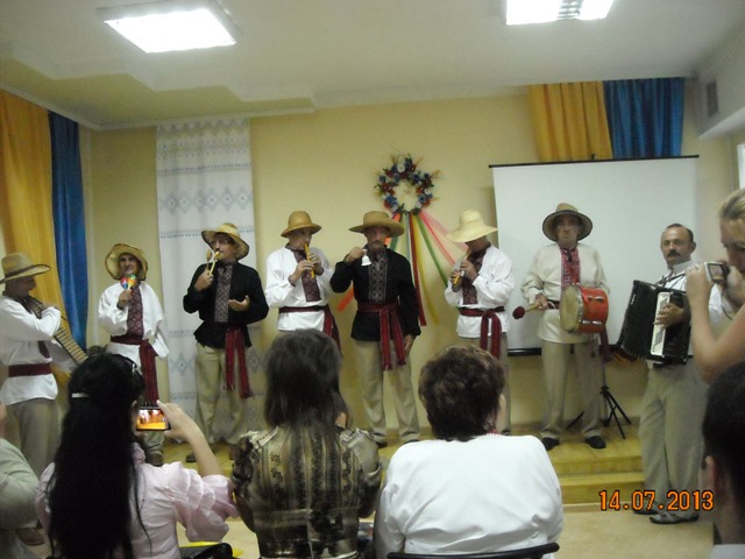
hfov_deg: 52.6
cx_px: 372
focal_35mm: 35
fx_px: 753
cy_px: 280
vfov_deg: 40.7
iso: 800
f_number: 2.8
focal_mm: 5.7
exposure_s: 1/74
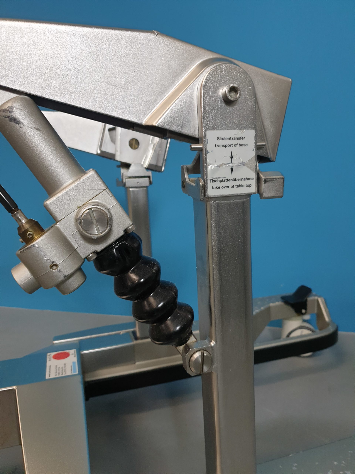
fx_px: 356
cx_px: 178
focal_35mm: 26
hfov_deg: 53.1
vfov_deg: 67.3
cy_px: 237
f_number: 1.5
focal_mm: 4.3
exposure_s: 1/50
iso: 160
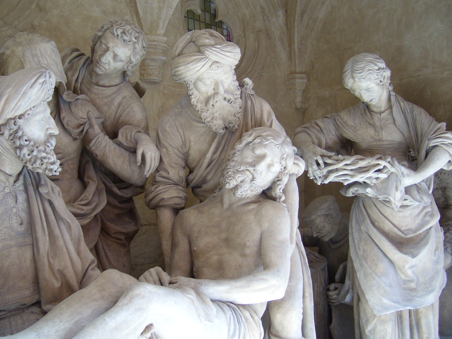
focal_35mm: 38
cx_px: 212
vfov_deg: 37.7
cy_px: 168
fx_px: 496
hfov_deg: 48.9
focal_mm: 5.8
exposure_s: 1/42
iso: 50
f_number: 2.8
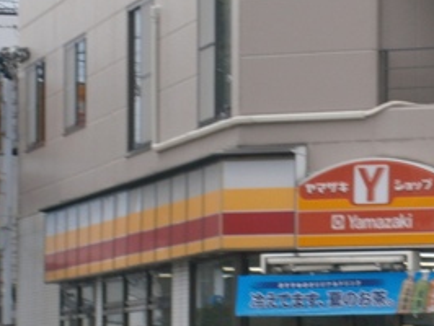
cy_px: 282
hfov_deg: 7.4
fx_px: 3351
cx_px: 398
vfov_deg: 5.6
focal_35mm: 267
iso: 80
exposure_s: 1/125
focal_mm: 19.6
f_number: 5.8
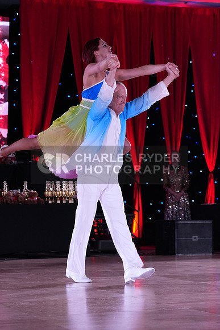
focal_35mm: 105
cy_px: 165
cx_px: 110
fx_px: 962
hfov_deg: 13.0
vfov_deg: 19.5
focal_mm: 105
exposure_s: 1/250
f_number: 5
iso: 2500
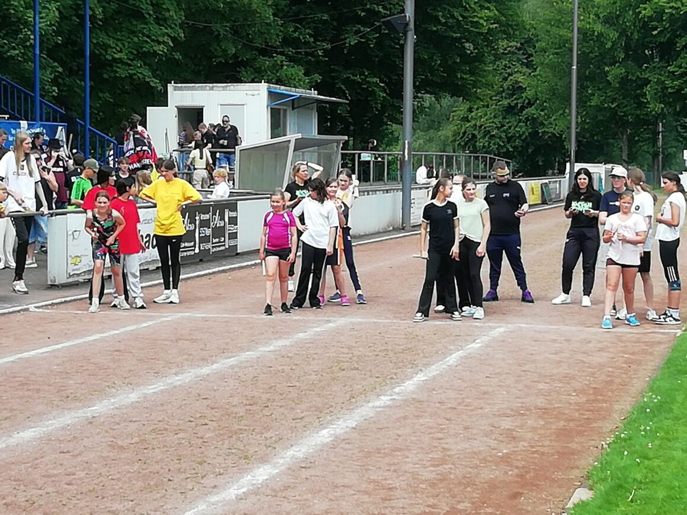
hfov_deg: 18.9
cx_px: 344
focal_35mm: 104
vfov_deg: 14.2
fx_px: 2064
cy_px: 258
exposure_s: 1/584
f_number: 2.2
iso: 50
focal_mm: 3.21
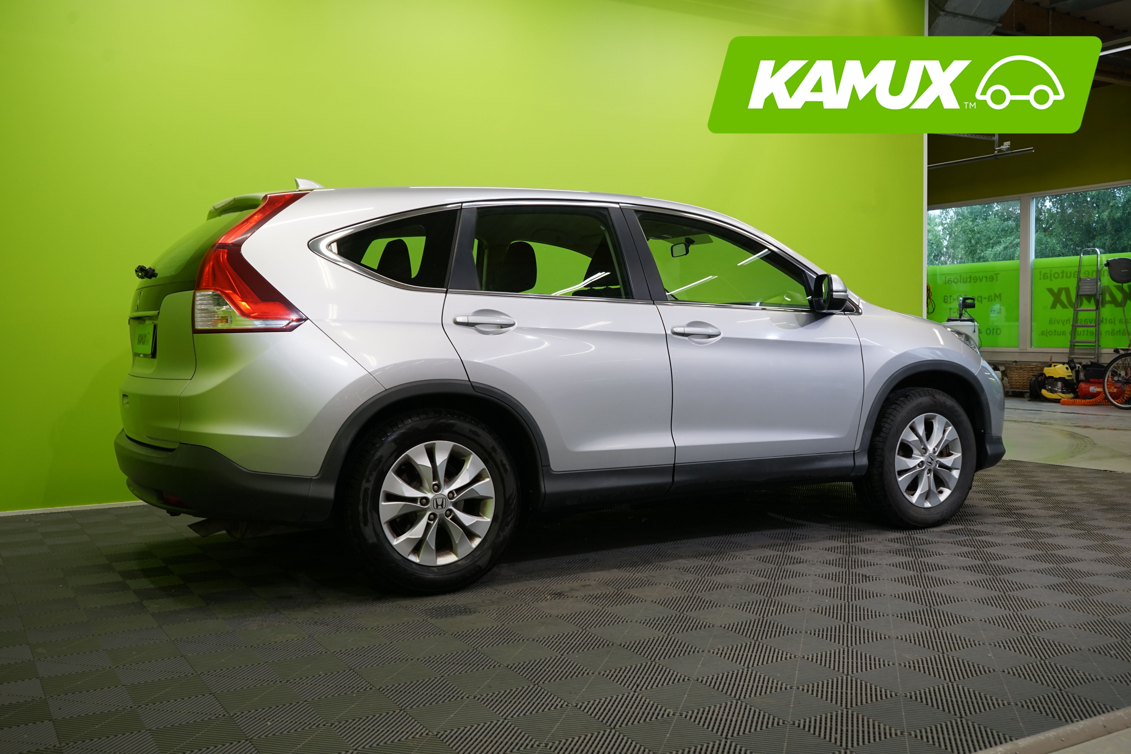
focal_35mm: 34
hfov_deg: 55.8
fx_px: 1068
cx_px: 566
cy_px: 377
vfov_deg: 38.9
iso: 640
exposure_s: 1/40
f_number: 6.3
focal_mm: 34
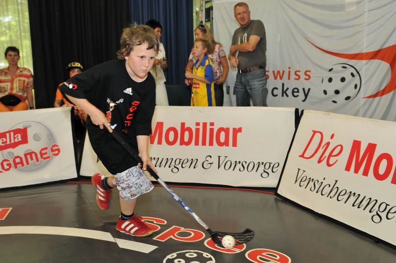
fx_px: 396
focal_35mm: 36
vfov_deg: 36.8
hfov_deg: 53.2
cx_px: 198
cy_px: 132
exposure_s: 1/125
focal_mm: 24
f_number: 2.8
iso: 800
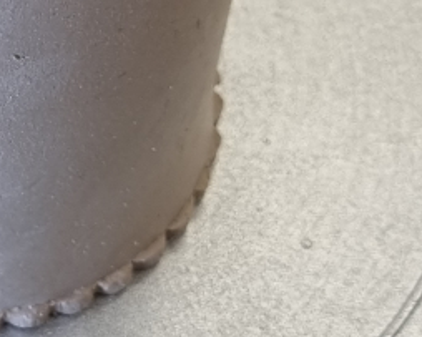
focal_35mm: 100
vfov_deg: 14.1
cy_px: -206
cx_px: -101
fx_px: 1248
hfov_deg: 18.1
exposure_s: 1/100
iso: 80
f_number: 1.8
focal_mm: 5.4
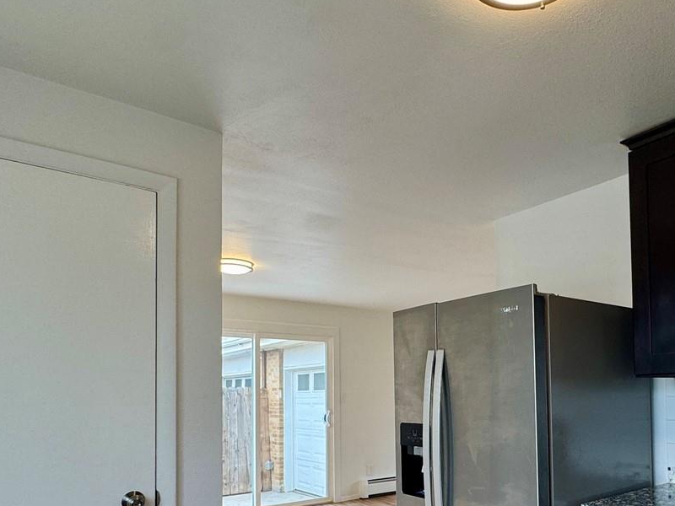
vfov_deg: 47.9
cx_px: 440
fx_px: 546
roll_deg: +0.5
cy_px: 380
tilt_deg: +0.9
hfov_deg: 62.1
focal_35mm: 28
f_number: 2.2
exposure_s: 1/120
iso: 100
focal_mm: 2.22
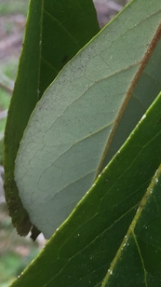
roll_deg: +6.9
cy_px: -2
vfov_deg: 19.7
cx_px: 185
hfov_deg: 11.3
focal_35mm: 105
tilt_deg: -22.4
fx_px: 798
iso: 32
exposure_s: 1/120
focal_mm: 4.15
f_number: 2.2
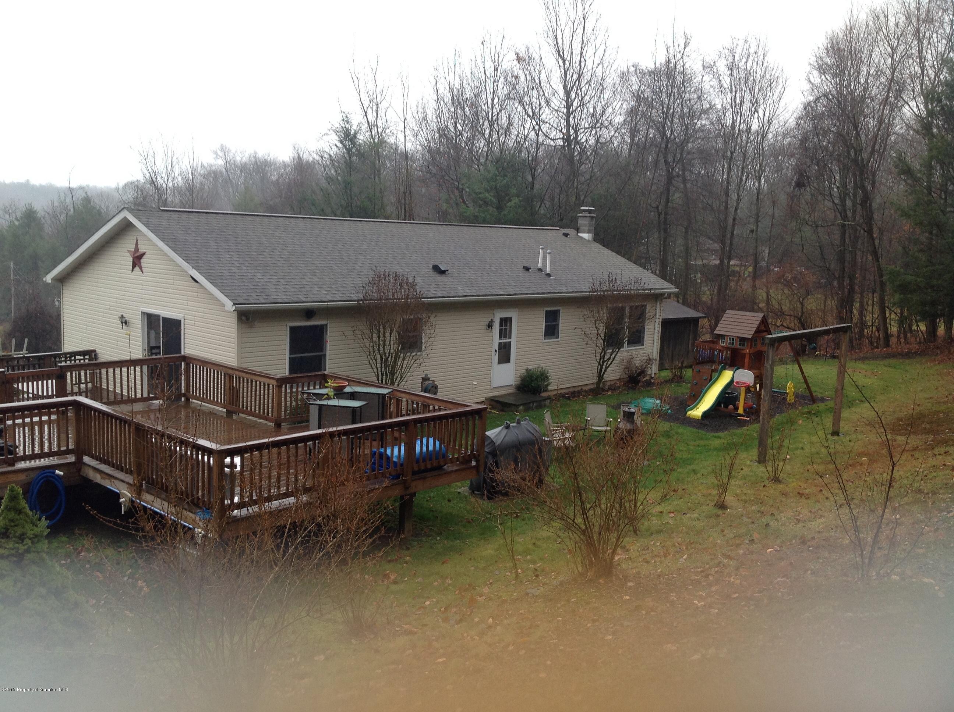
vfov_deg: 40.6
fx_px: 963
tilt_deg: -8.0
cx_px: 477
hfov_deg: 52.7
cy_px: 356
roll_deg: -2.4
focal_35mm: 35
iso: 50
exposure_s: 1/147
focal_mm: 4.28
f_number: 2.4
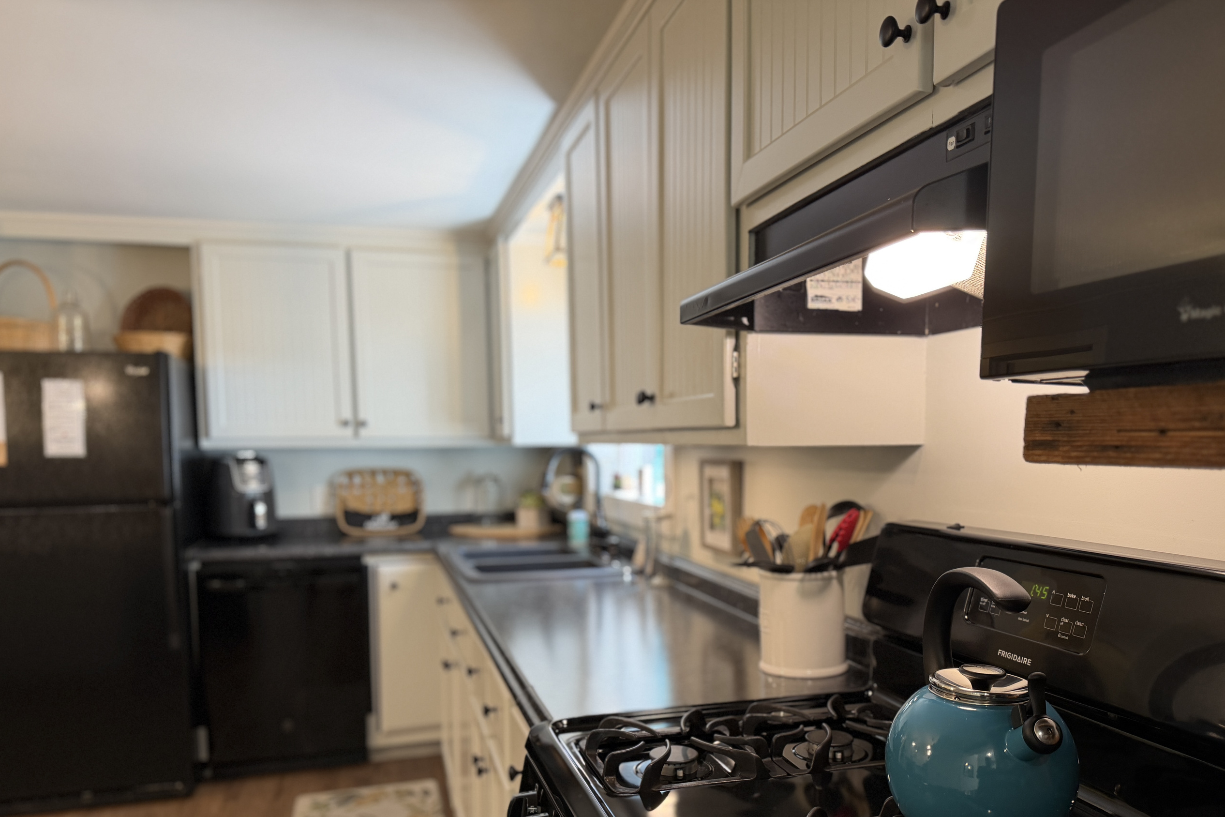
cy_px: 512
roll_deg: +0.7
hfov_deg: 65.4
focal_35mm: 28
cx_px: 646
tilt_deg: -4.8
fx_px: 953
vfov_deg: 46.0
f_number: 1.78
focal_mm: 6.76
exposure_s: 1/60
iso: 160
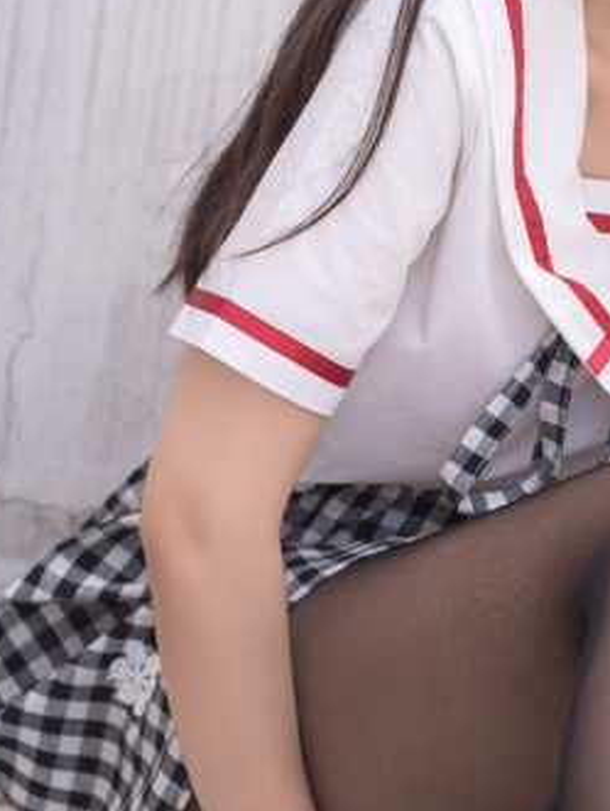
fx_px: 3776
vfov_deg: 12.3
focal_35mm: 161
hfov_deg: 9.1
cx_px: 715
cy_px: 429
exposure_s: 1/500
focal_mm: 50
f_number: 4
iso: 100
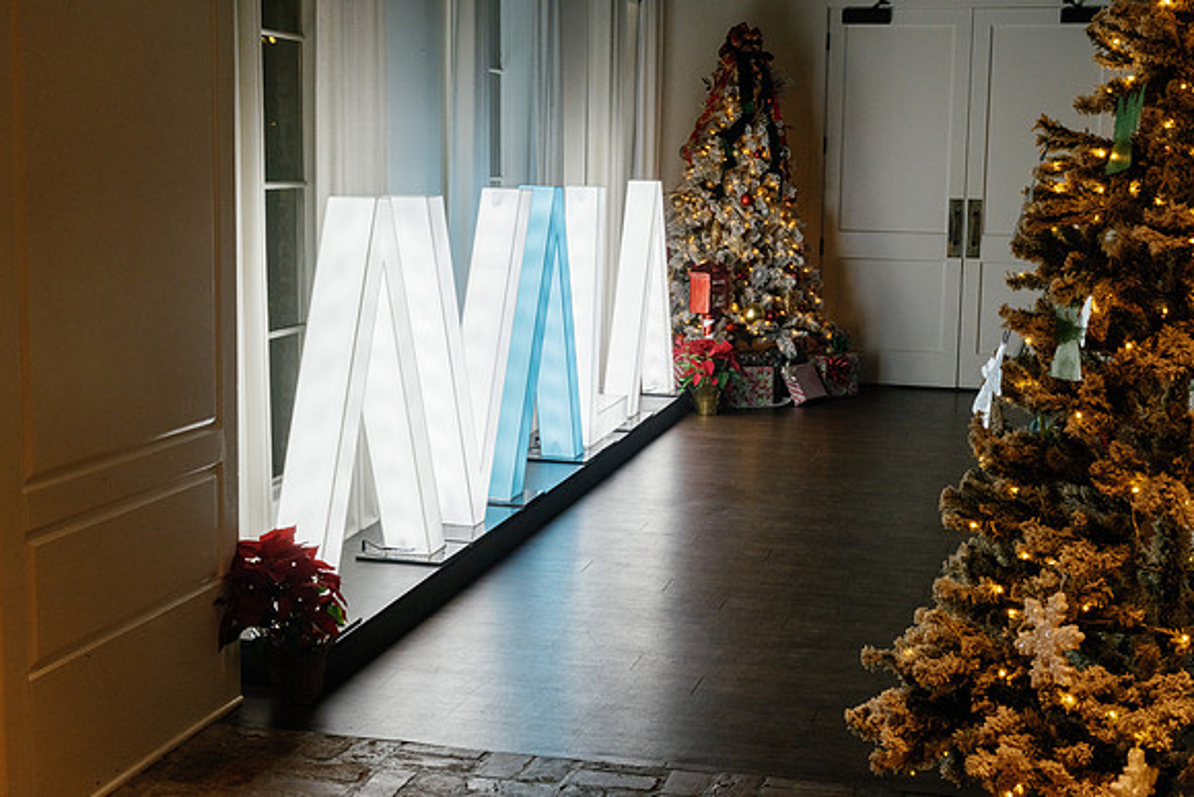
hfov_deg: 39.6
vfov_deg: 27.0
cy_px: 398
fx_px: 1659
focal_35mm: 50
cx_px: 597
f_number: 10
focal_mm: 50
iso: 800
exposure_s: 1/60
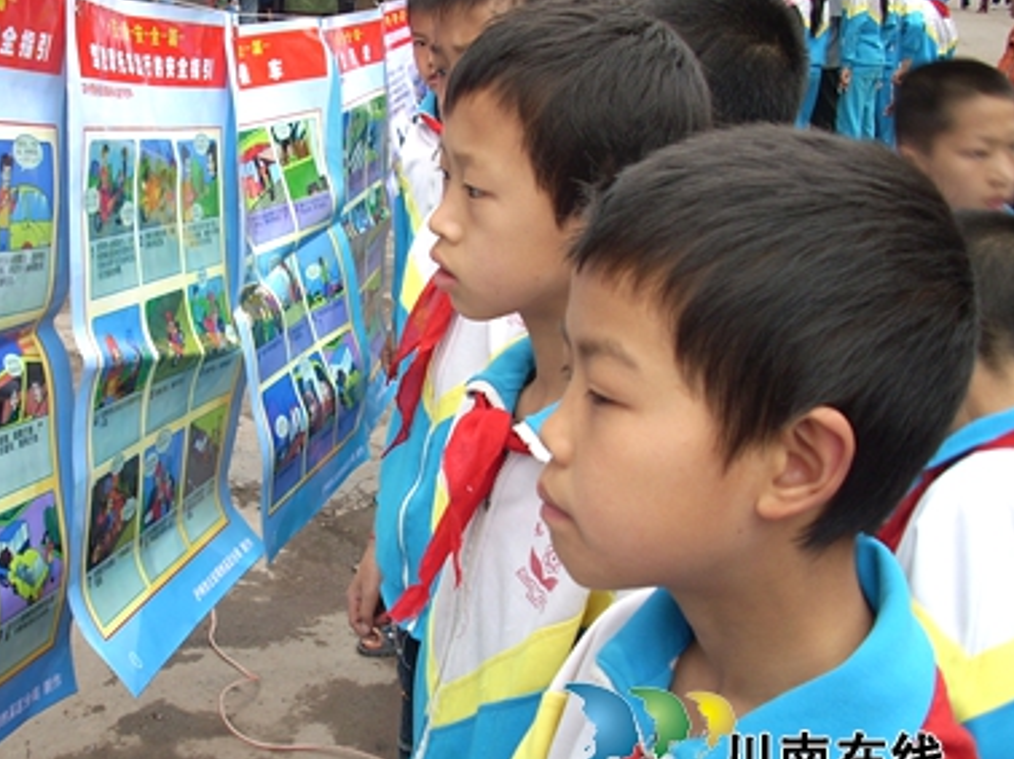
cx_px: 354
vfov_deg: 29.6
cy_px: 353
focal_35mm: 49
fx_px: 1434
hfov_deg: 38.6
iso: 64
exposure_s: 1/60
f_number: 2.8
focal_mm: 6.2
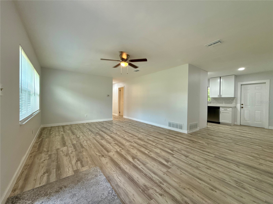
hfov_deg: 102.1
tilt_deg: +0.0
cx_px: 136
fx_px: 110
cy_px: 102
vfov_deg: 85.7
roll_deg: -1.1
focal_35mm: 14
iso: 250
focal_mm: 2.22
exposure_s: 1/120
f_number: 2.2
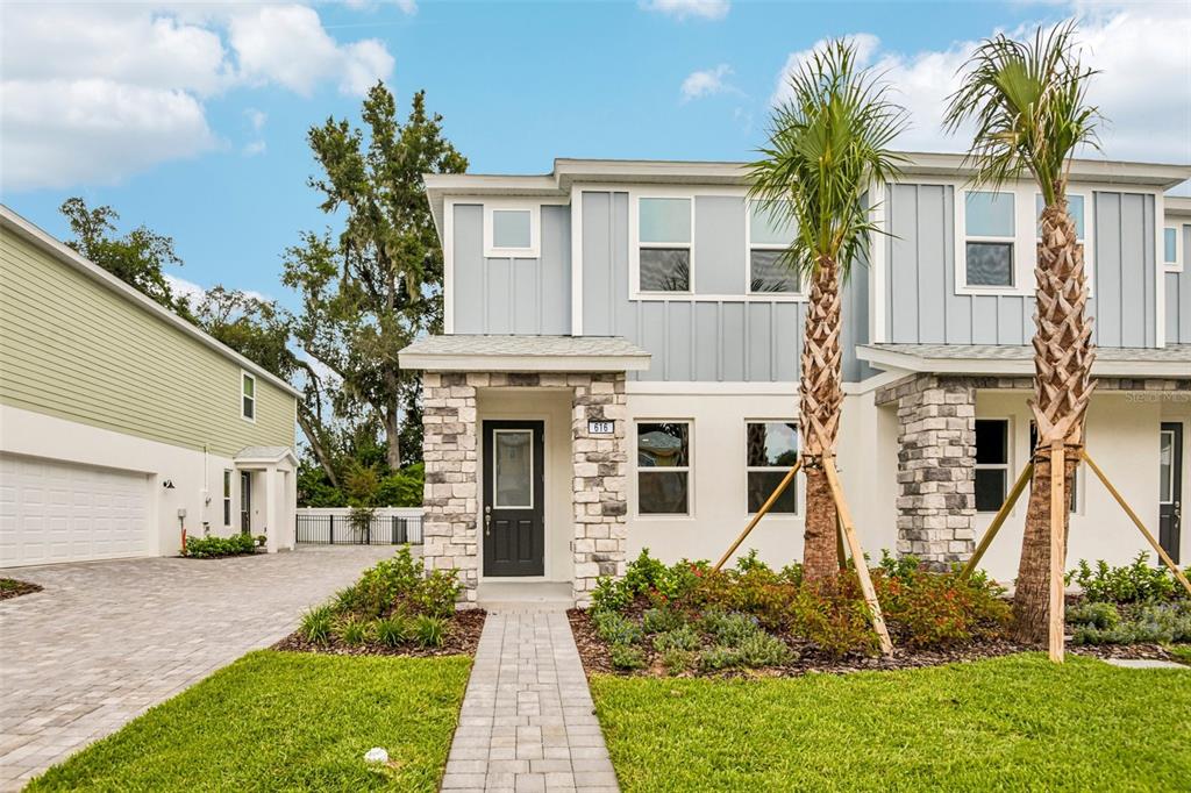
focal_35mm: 16
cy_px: 396
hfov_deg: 96.8
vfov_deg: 73.7
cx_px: 596
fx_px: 529
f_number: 8
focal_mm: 16
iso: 400
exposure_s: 1/1600
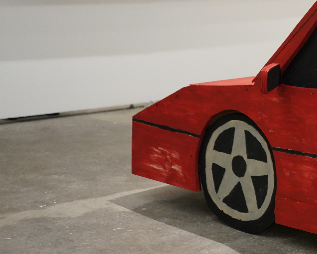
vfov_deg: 16.0
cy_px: 28
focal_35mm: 95
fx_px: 891
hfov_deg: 18.4
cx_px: 443
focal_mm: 36
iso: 2000
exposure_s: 1/160
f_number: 4
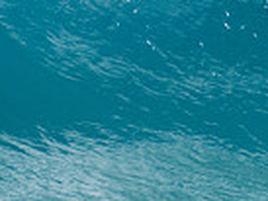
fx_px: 23619
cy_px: 22
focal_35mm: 3048
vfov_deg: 0.5
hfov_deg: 0.6
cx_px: 552
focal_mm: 500
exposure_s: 1/2000
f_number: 5.6
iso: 450
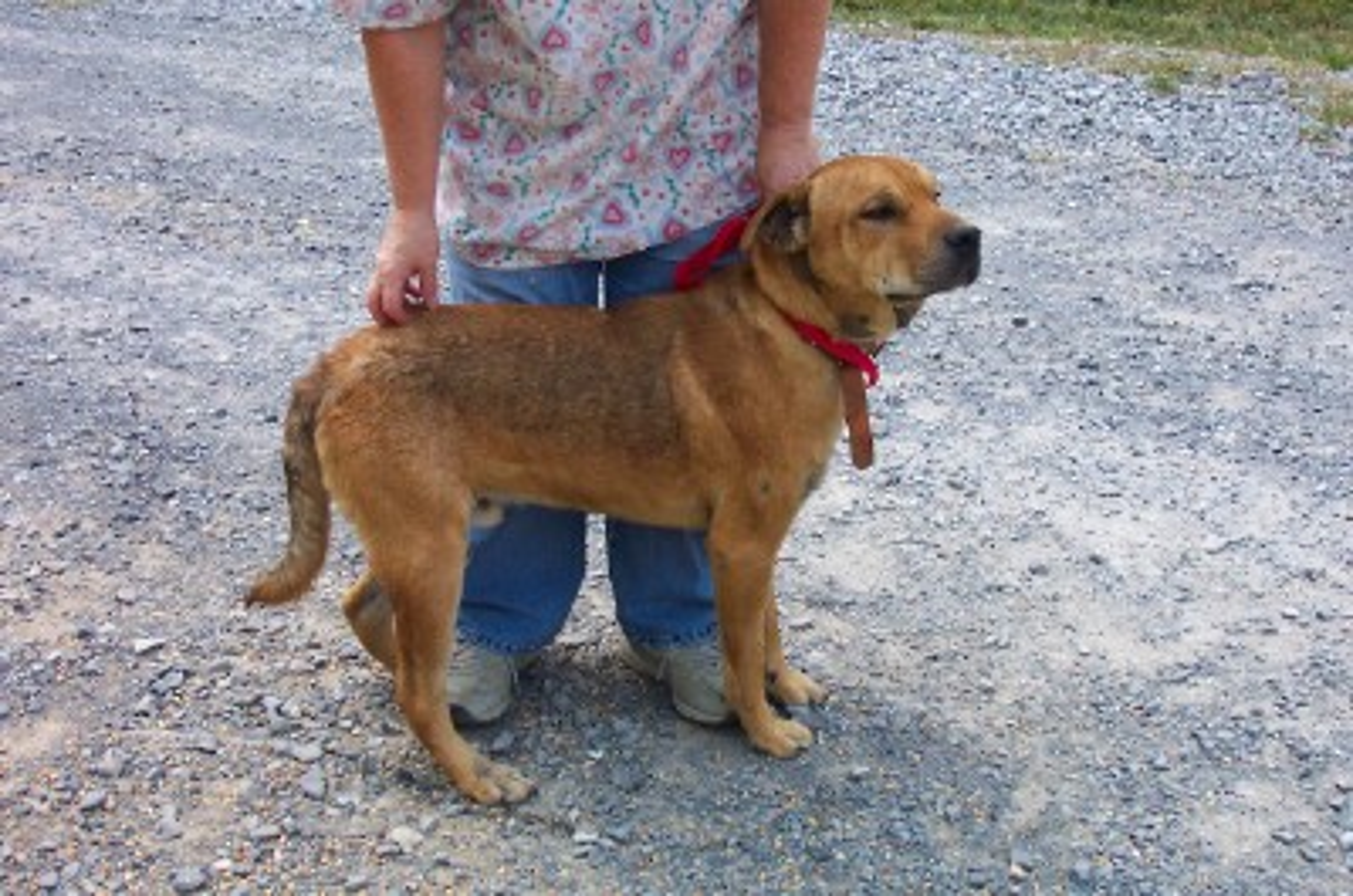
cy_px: 448
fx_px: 1763
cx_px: 676
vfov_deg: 28.5
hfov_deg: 42.0
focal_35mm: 47
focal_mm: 9.8
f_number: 3.1
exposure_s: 1/500
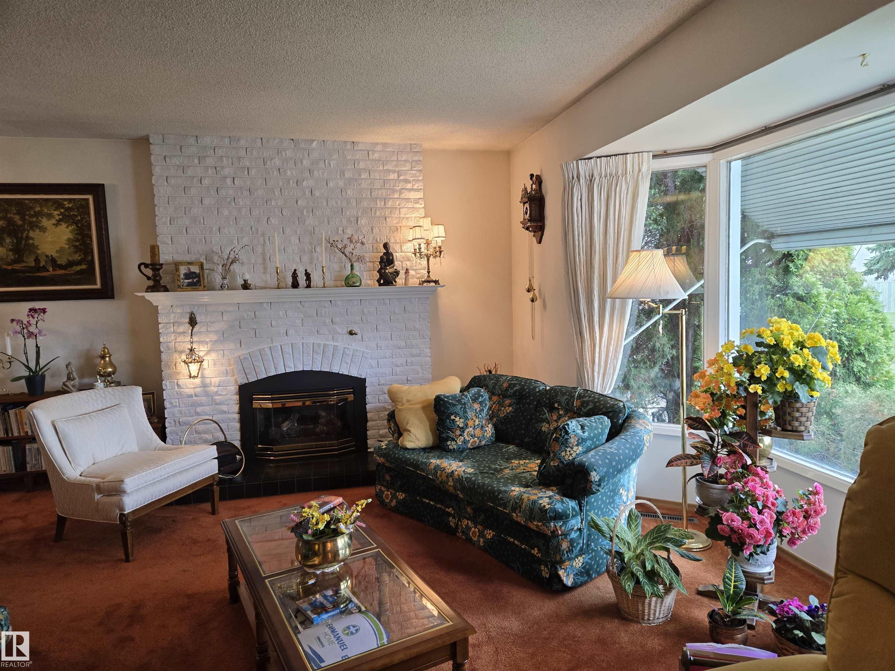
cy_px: 336
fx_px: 595
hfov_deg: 73.9
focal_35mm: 23
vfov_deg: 58.9
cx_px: 448
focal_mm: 5.4
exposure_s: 1/120
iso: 100
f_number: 1.8
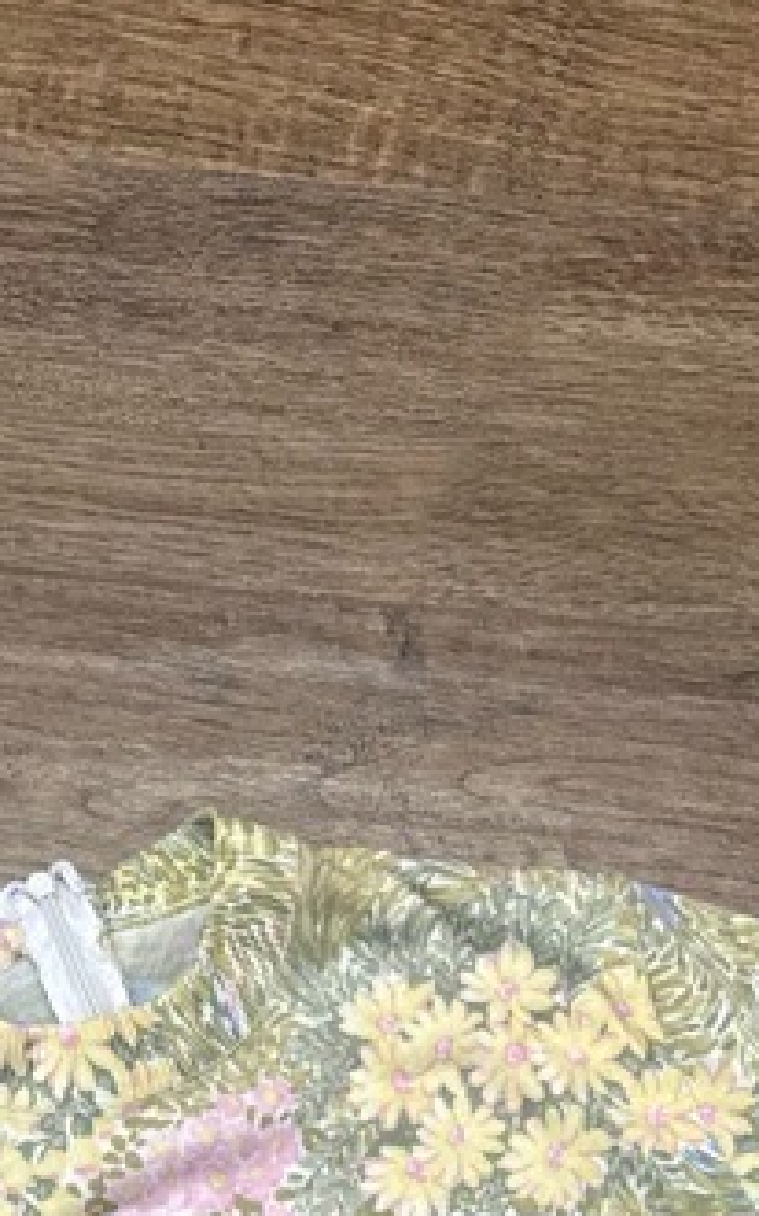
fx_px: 2551
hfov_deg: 16.9
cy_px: 1717
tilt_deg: -82.3
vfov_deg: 22.8
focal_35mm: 77
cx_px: 321
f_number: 1.78
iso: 160
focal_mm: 6.76
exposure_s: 1/50
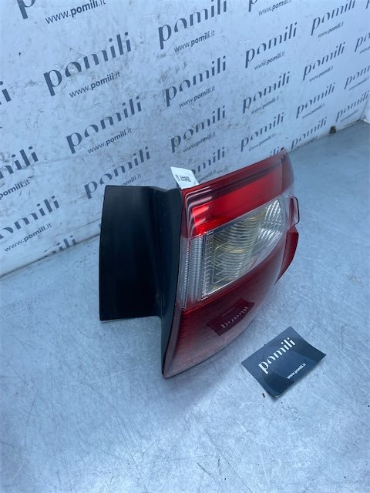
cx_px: 185
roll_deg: -6.1
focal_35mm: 26
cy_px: 246
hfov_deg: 53.1
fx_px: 371
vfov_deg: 67.3
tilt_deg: -44.2
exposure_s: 1/890
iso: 32
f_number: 1.8
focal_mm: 4.25
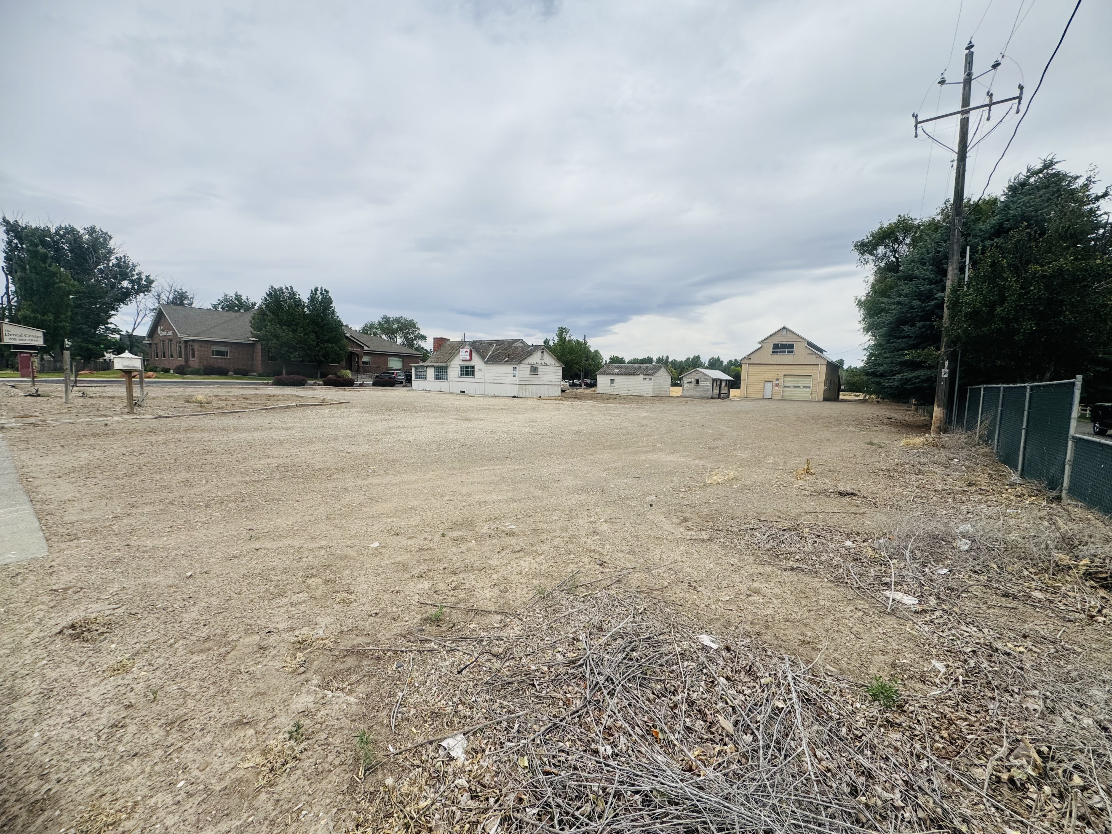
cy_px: 417
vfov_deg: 85.7
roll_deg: -1.8
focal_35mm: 14
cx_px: 556
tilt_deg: -5.6
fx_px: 450
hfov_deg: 102.1
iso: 40
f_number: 2.2
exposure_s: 1/2674
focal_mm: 2.22
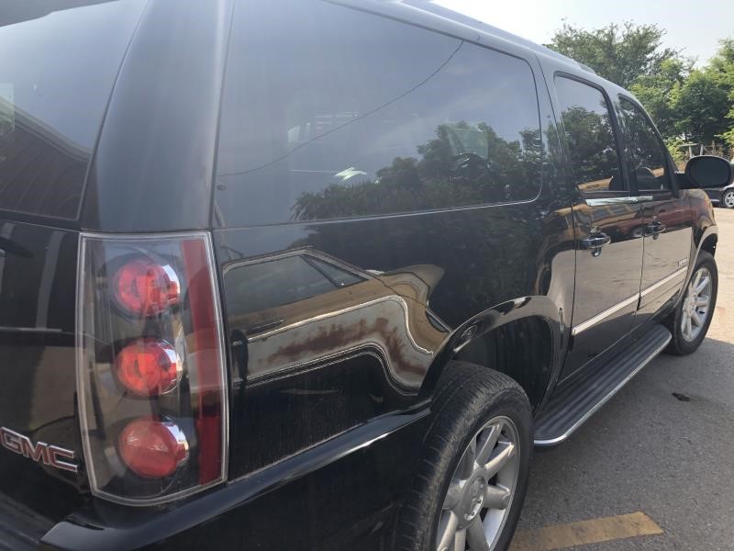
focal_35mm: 28
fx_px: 594
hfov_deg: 63.4
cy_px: 276
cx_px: 367
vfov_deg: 49.7
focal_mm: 3.99
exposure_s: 1/521
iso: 20
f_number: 1.8
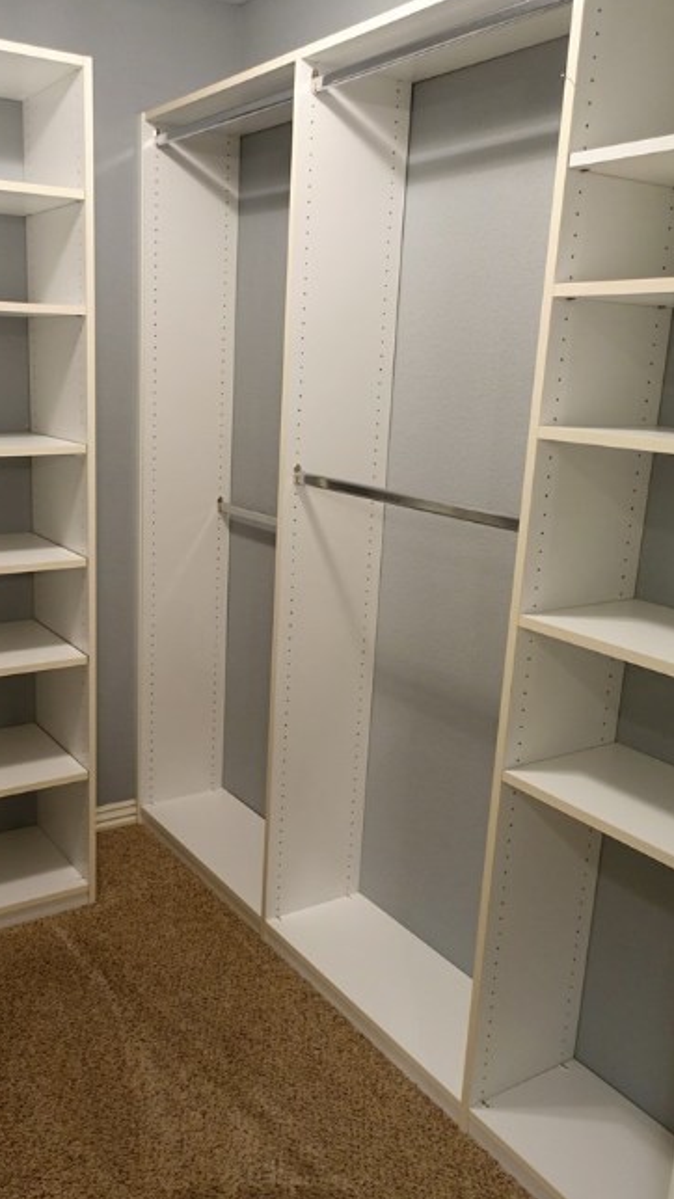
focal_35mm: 30
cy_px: 603
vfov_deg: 64.3
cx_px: 246
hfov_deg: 38.6
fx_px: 954
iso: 320
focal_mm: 8.8
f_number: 1.8
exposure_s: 1/30
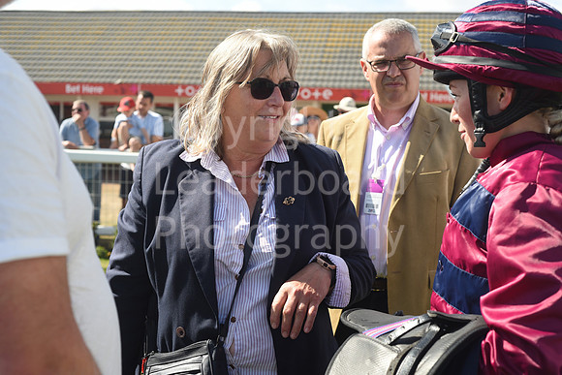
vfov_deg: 27.0
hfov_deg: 39.6
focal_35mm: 50
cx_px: 281
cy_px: 188
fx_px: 781
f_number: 5.6
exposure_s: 1/1000
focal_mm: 50
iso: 400
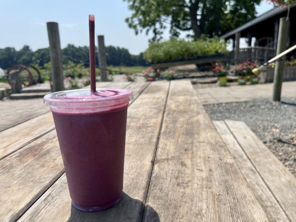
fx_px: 231
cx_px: 149
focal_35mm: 27
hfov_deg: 65.3
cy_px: 110
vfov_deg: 51.4
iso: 50
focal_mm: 5.7
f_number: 1.5
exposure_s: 1/5319
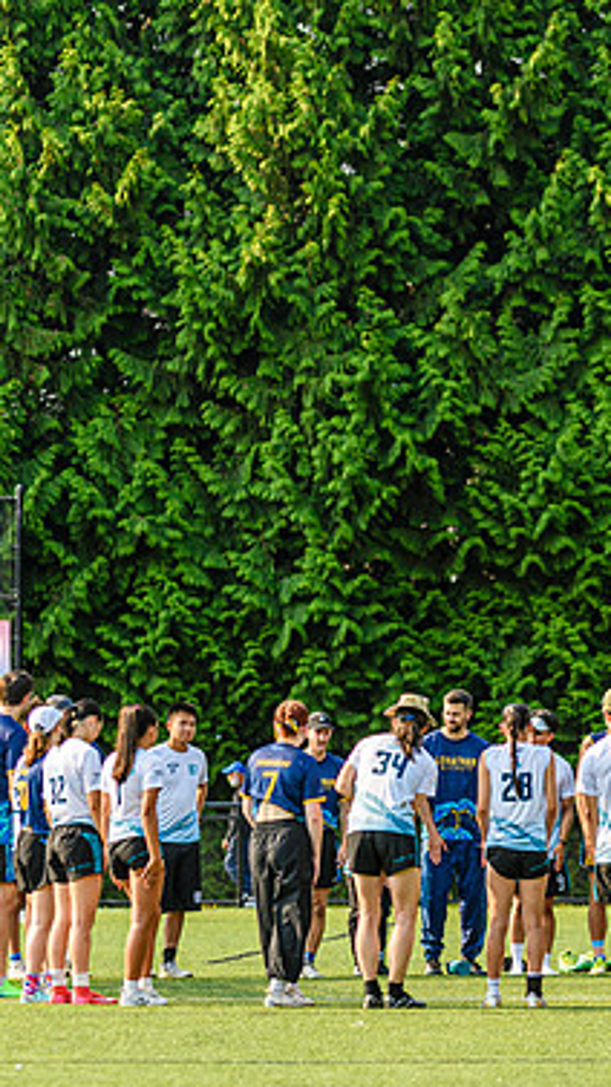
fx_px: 8643
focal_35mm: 300
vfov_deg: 7.2
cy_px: 555
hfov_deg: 4.0
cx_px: 640
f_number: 3.2
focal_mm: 120
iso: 160
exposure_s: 1/1250
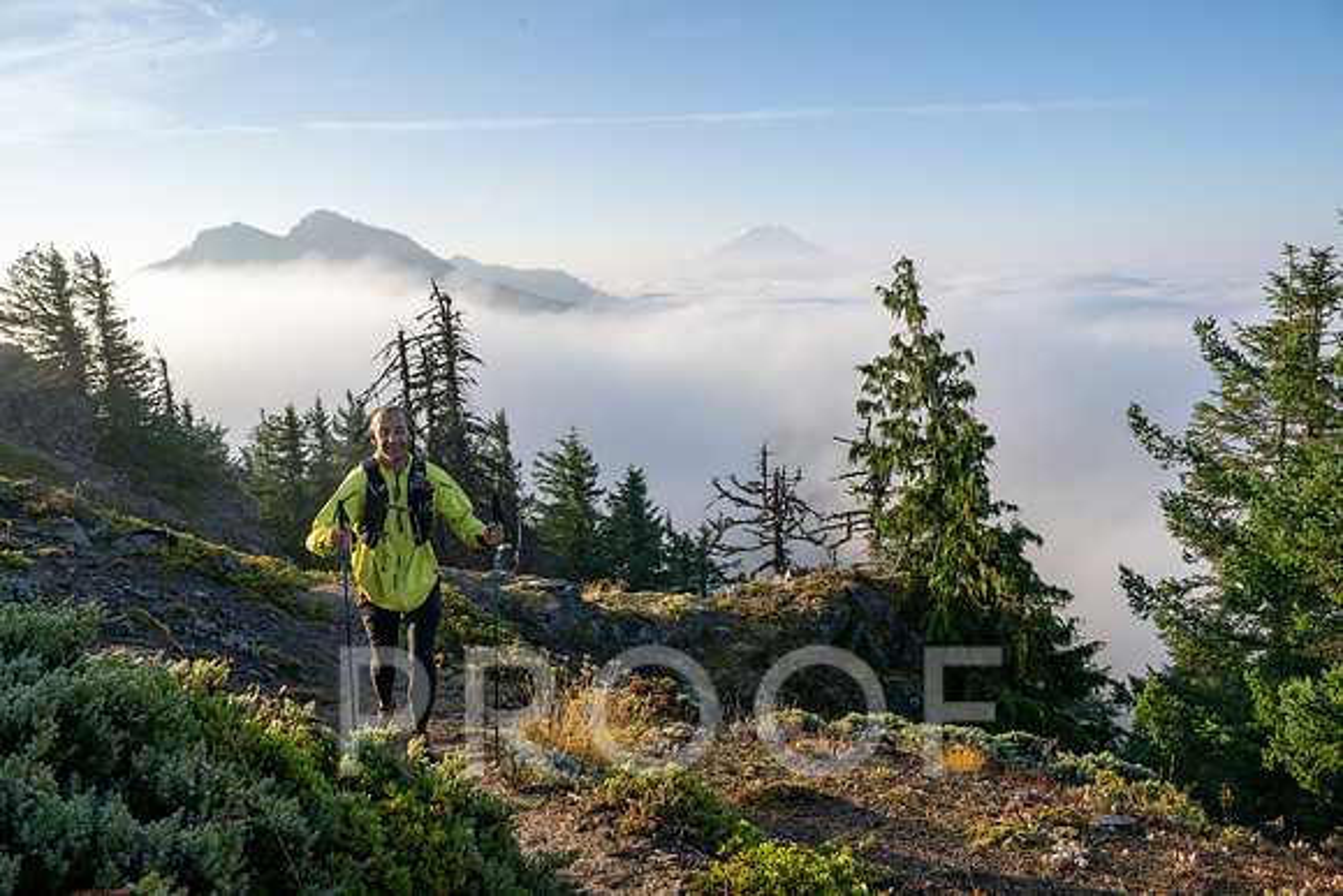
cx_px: 672
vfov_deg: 47.2
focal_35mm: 28
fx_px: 1026
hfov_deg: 66.4
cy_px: 448
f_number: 14
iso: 400
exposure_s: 1/200
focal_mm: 27.5
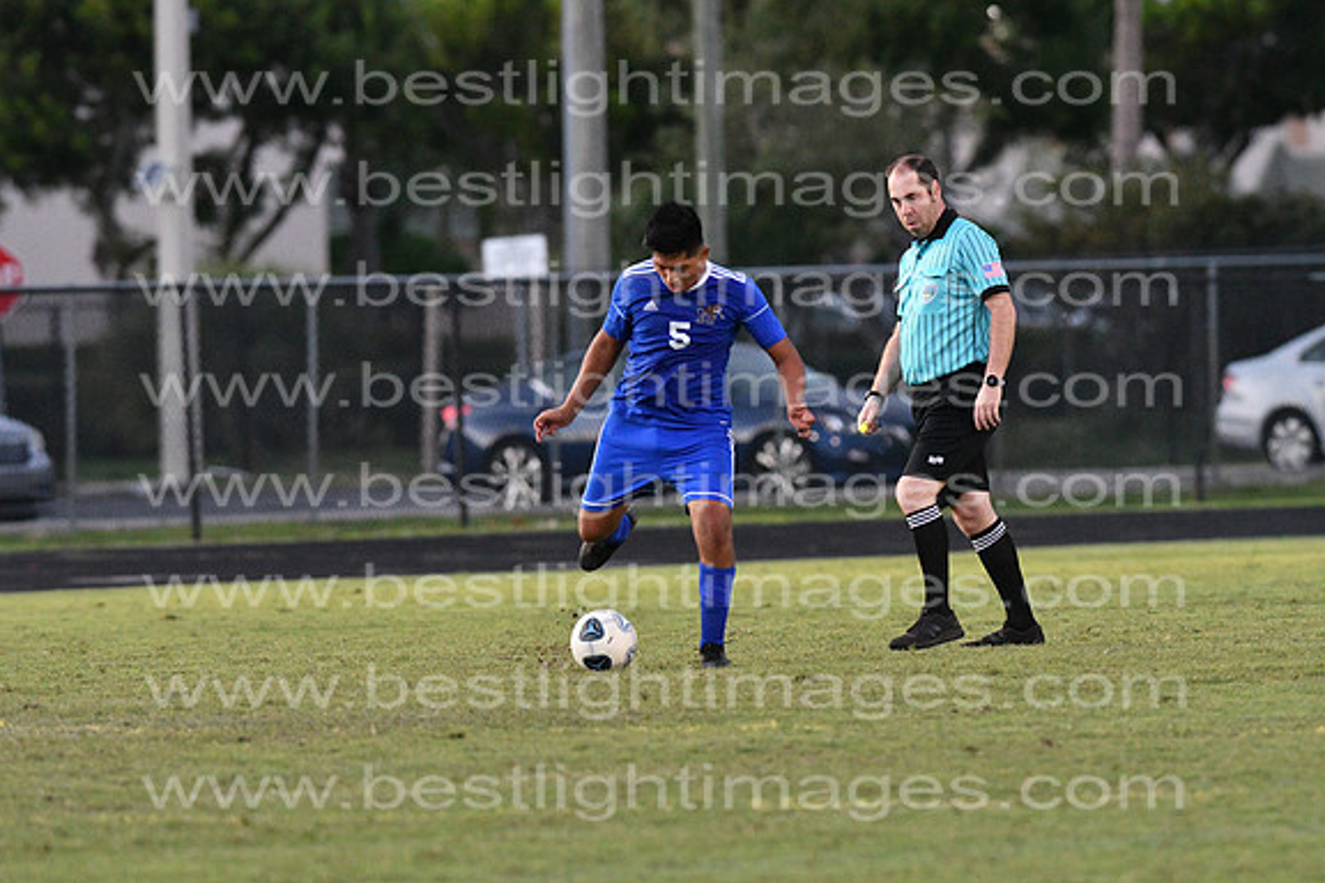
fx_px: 16672
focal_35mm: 453
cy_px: 440
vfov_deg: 3.0
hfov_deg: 4.6
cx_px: 665
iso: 6400
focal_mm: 300
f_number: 4
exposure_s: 1/800
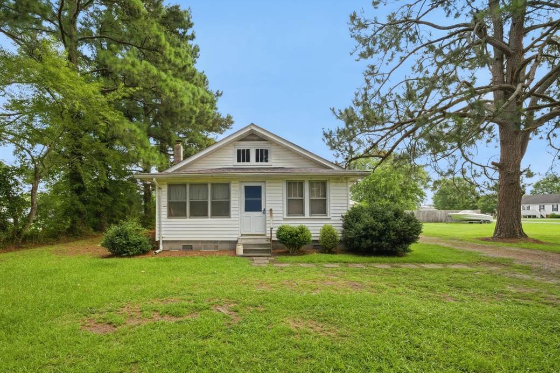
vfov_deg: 71.2
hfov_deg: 94.1
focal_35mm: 17
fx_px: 258
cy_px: 215
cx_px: 246
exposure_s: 1/60
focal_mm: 9
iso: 250
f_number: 8
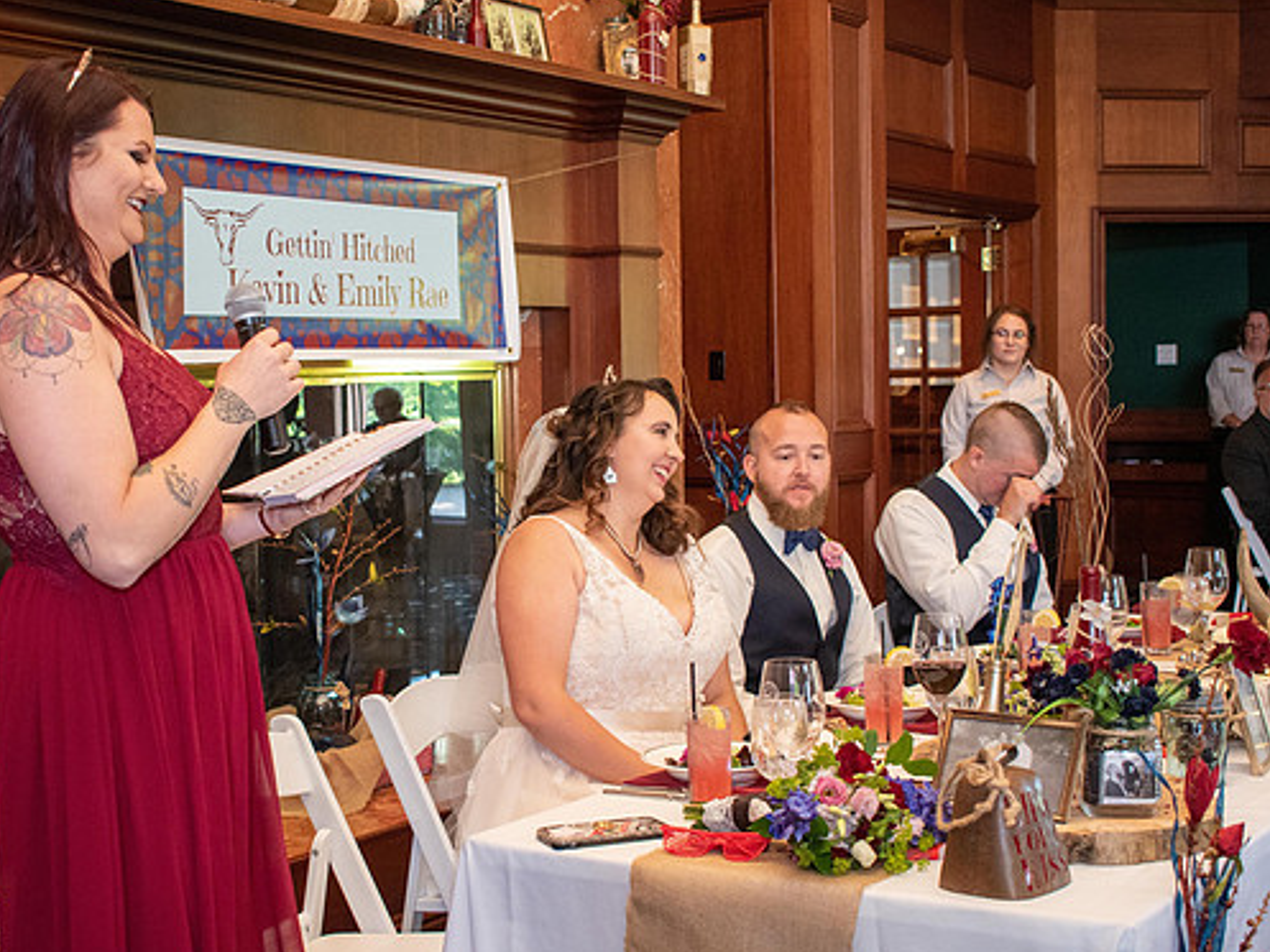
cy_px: 502
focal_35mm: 53
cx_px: 531
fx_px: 1945
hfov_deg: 36.1
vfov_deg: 27.5
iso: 1800
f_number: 4.2
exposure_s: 1/60
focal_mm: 28
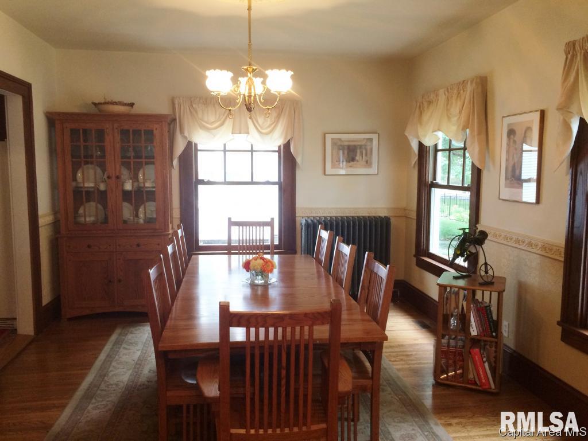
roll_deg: +0.5
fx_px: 493
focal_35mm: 29
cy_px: 220
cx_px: 294
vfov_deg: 48.3
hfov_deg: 61.6
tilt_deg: -6.7
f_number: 2.2
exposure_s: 1/30
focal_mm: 4.15
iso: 100
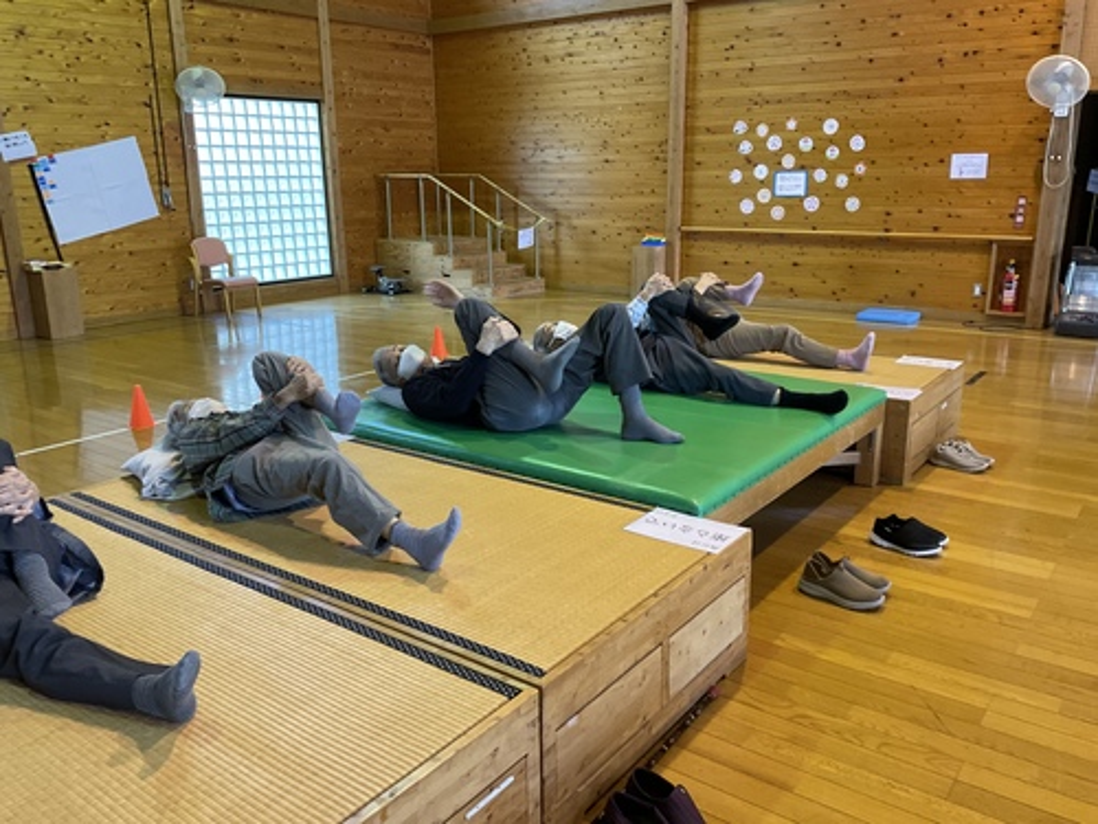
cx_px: 549
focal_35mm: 29
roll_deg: +0.7
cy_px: 412
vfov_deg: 48.2
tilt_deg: -16.4
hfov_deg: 61.7
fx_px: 920
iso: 100
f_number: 1.8
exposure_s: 1/60
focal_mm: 3
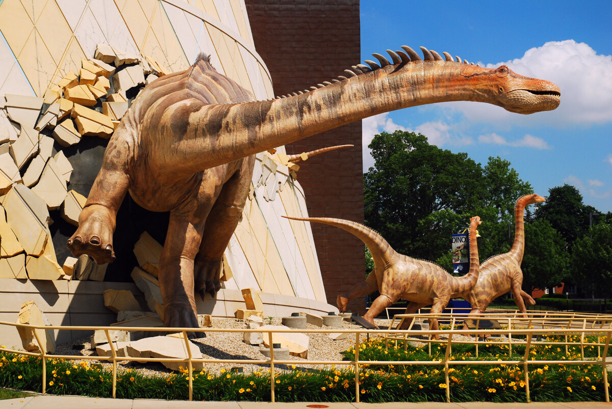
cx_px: 306
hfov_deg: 35.0
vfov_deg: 23.8
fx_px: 970
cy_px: 204
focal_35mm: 57
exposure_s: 1/400
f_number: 8
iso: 250
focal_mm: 38
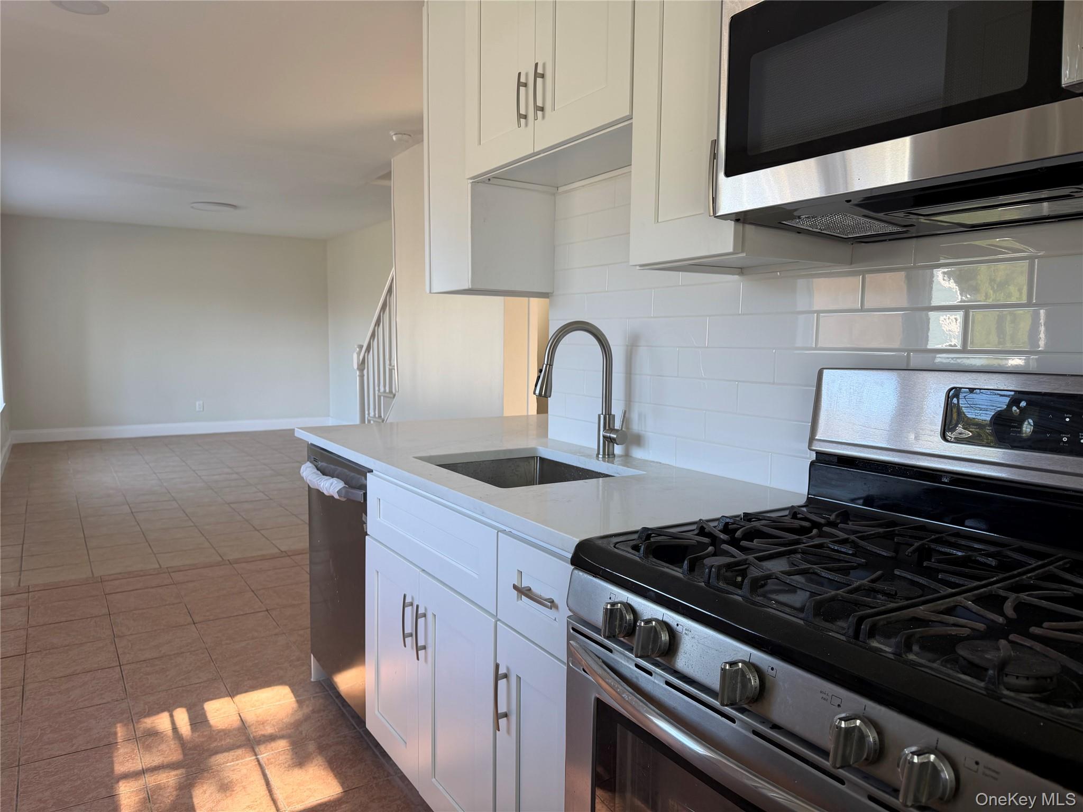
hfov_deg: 71.6
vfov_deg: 56.8
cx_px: 542
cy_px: 406
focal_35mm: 24
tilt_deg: -5.5
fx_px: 751
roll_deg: -0.1
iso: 64
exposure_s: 1/121
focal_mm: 6.76
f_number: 1.78
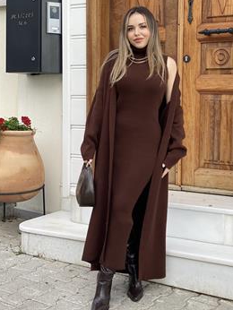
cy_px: 151
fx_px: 556
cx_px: 134
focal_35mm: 62
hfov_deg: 23.7
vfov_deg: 31.2
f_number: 2
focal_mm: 6
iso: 20
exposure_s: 1/158
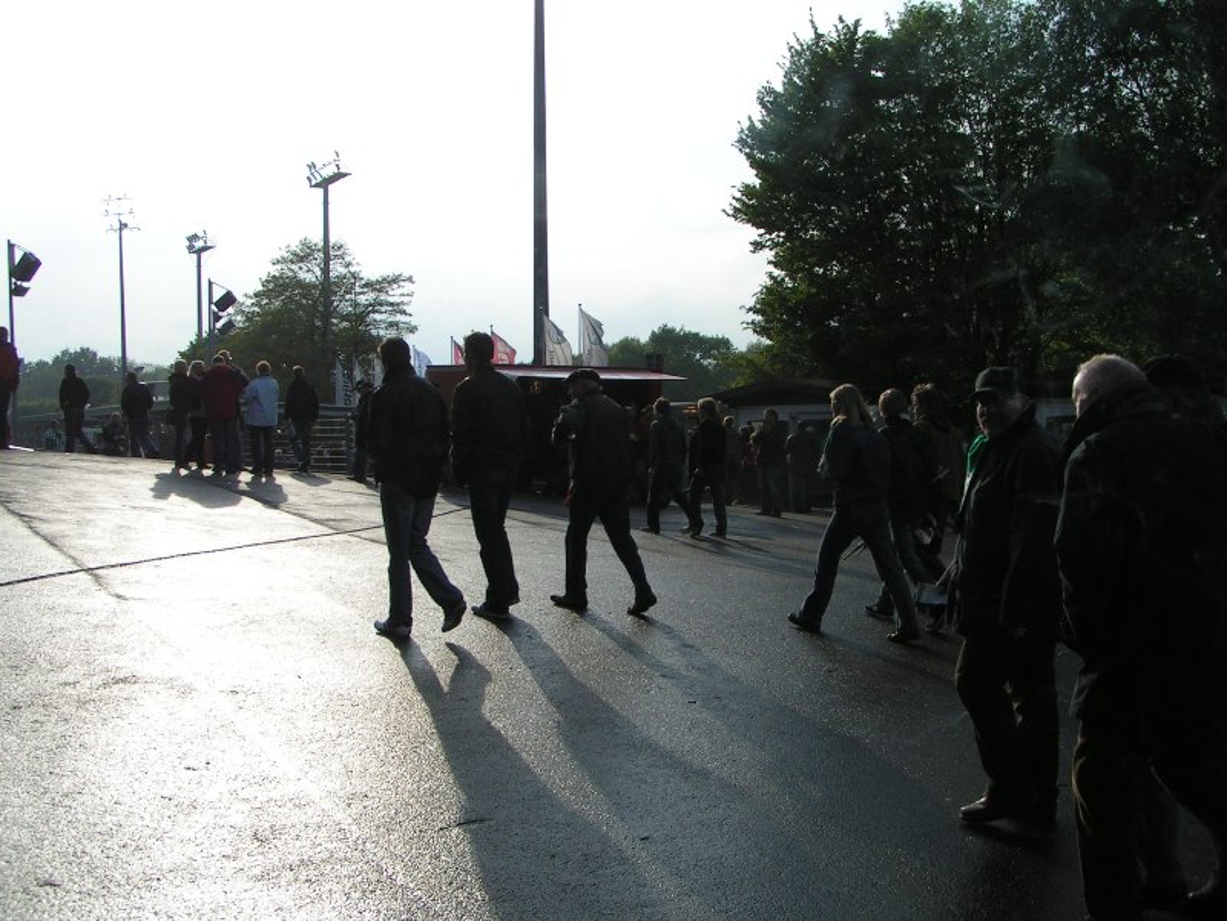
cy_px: 460
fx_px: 1347
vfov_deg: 37.7
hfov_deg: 49.0
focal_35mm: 38
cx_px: 614
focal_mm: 5.8
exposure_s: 1/500
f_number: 5.6
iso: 50
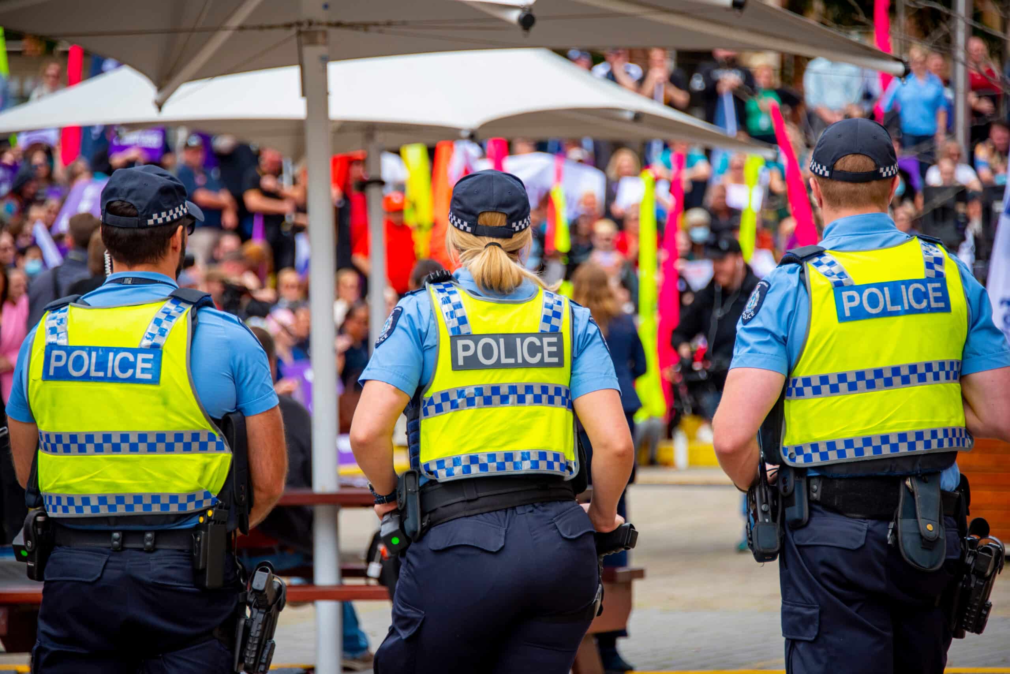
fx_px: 5332
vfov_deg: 7.2
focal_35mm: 190
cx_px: 505
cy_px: 337
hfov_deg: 10.8
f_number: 5.6
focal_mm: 190
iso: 360
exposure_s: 1/500
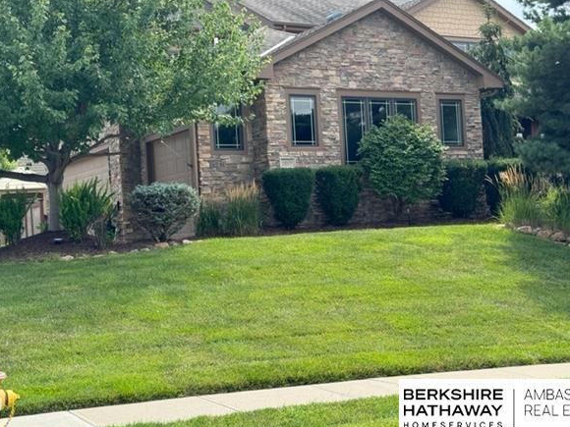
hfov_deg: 36.1
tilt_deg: +0.7
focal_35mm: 53
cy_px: 202
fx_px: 873
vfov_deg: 27.5
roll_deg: +2.8
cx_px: 311
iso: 64
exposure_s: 1/1193
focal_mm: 6.76
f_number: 1.78
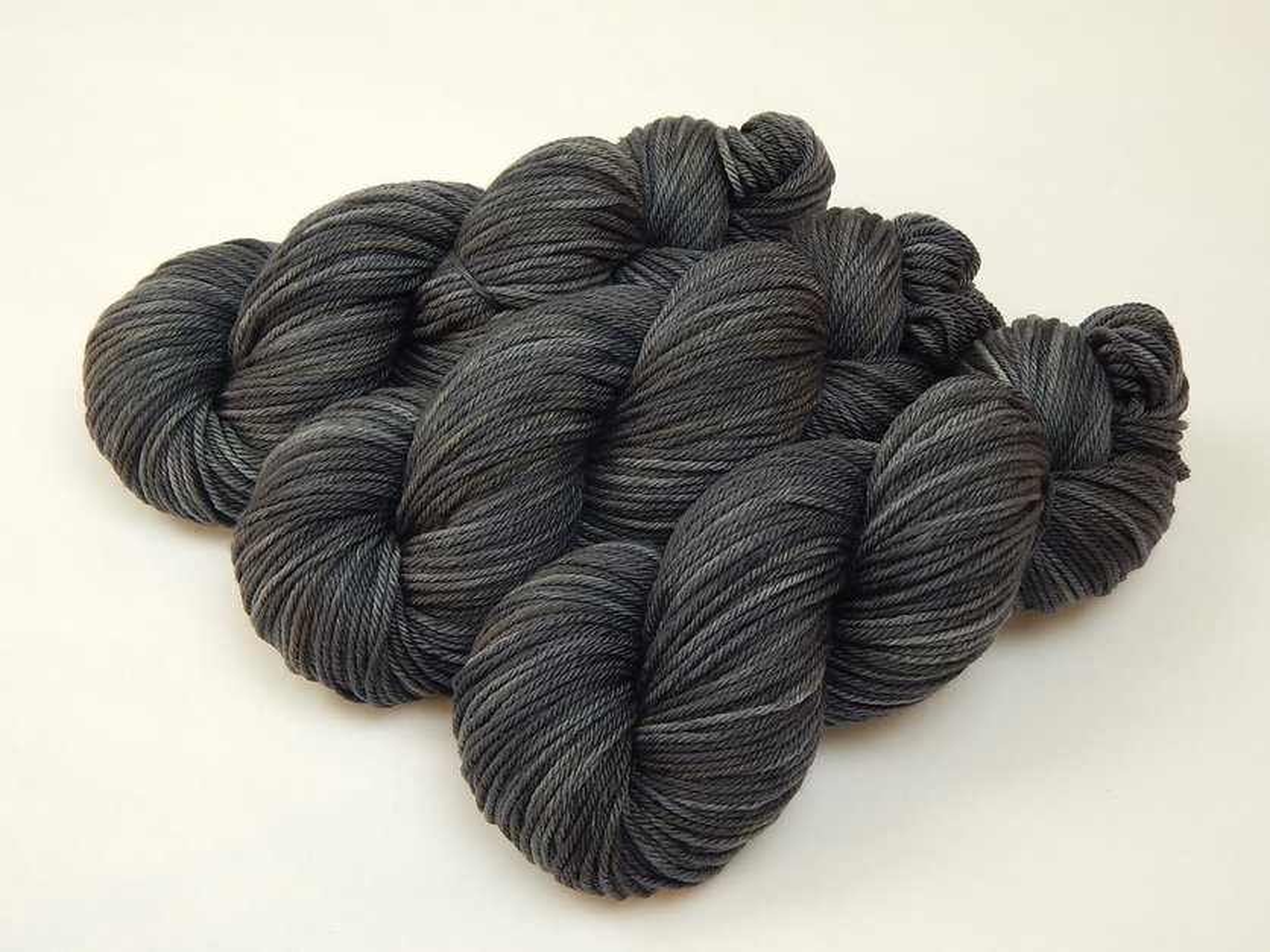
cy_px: 476
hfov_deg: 43.9
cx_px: 635
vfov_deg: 33.6
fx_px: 1578
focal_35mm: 43
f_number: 3.6
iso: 125
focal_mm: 7.7
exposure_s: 1/20
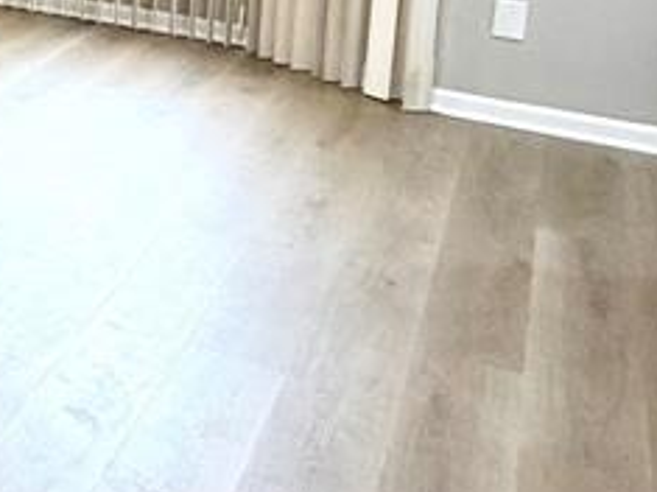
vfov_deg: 21.2
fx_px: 1157
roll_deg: -2.6
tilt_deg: -5.6
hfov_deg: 23.3
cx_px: -400
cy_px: -186
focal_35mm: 61
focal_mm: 2.22
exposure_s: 1/121
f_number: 2.2
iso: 200
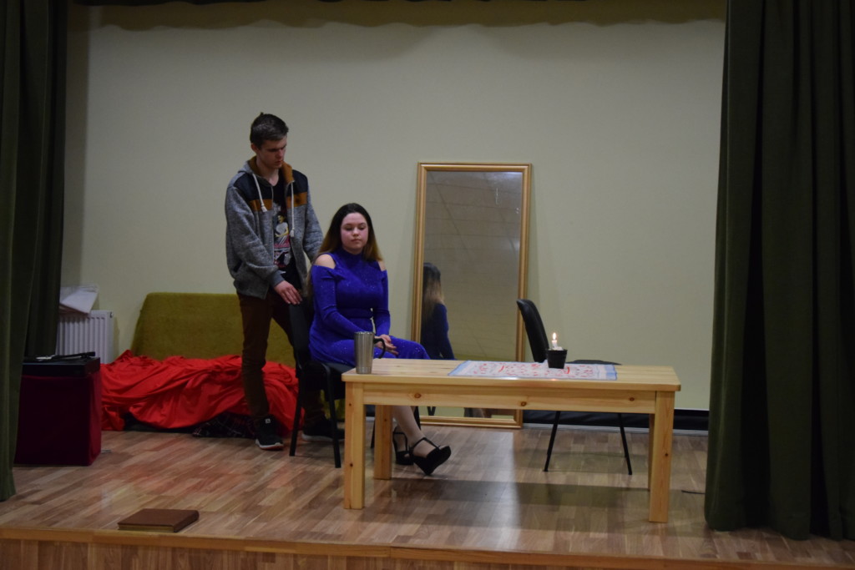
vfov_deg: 25.8
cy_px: 285
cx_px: 428
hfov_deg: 37.8
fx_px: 1247
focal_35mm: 52
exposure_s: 1/160
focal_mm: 35
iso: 3200
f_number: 4.5
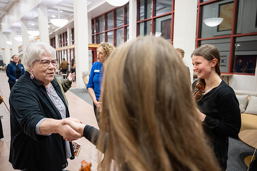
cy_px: 86
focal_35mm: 24
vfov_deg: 53.2
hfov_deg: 73.7
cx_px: 128
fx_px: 171
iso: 4000
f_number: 2.8
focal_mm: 24
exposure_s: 1/250
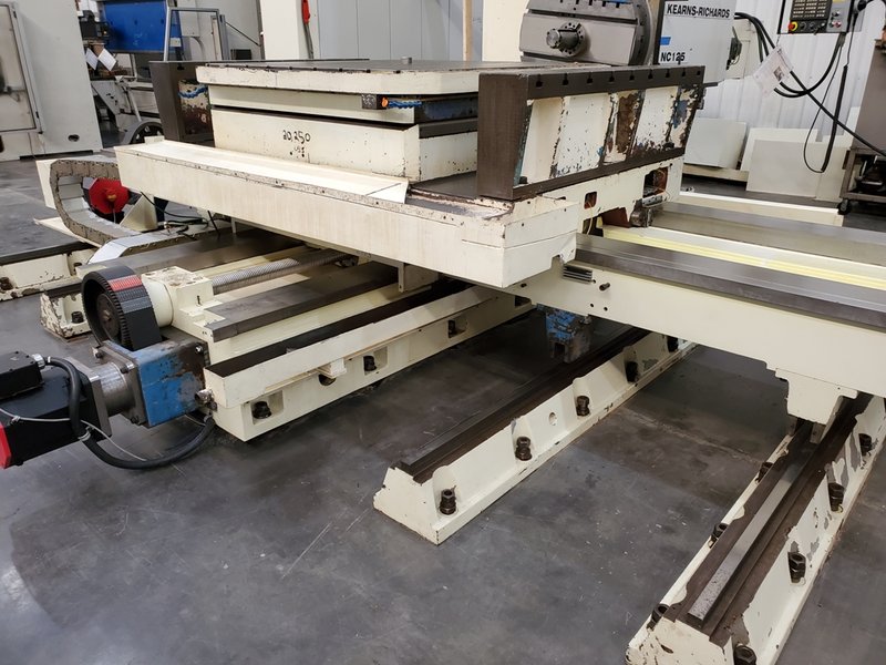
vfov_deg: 53.1
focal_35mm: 26
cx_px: 443
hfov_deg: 67.3
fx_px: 665
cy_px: 332
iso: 200
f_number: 2.4
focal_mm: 4.3
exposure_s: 1/60
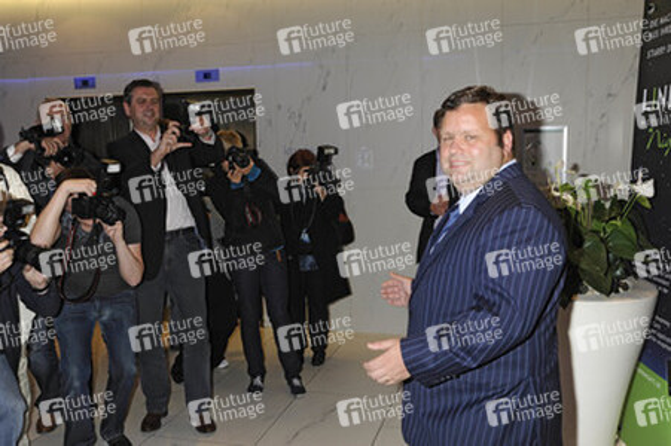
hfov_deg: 54.5
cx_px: 336
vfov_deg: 37.8
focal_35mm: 35
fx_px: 652
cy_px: 223
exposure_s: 1/50
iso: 640
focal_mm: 35
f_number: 5.6
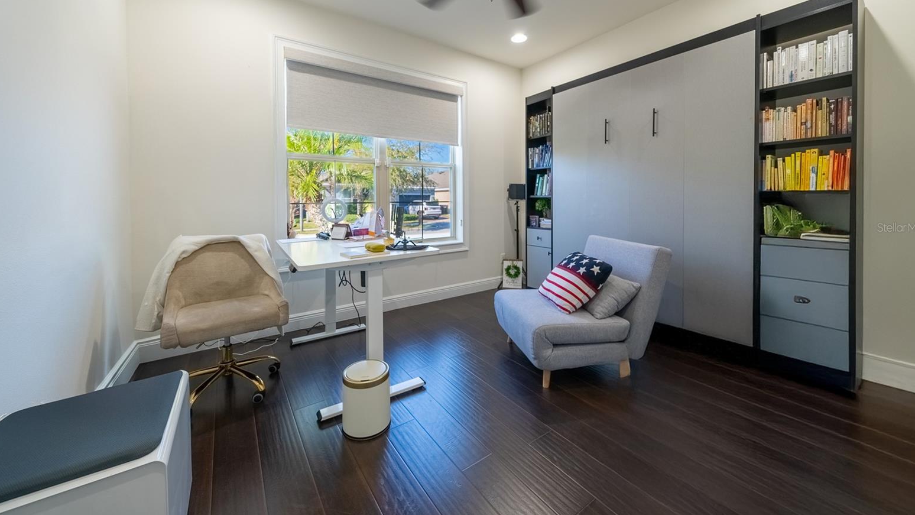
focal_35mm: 13
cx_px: 457
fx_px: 315
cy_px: 227
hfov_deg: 110.8
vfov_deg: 78.1
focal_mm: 12
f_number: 5.6
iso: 160
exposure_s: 1/1000
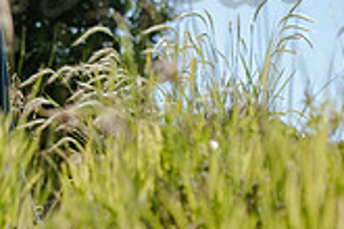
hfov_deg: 10.4
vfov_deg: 7.1
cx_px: -142
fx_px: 1835
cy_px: -64
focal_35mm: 192
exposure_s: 1/1600
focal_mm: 50
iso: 125
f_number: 2.5
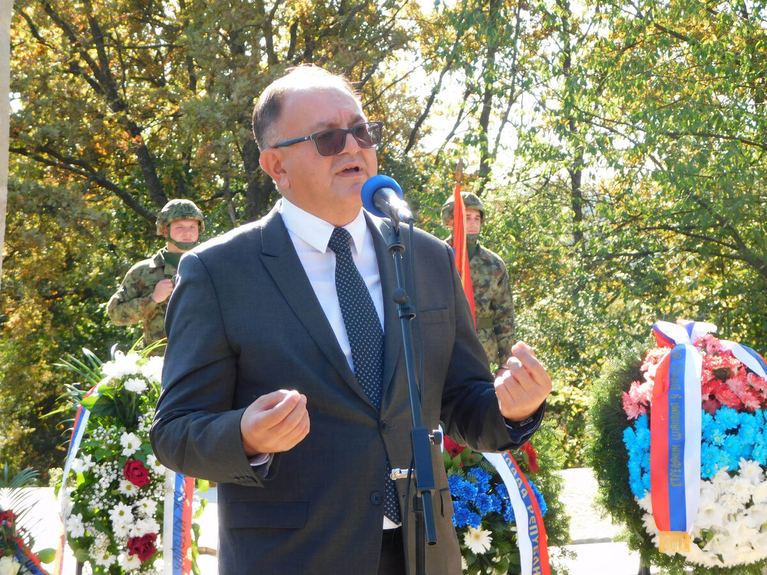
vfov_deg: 14.9
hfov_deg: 19.8
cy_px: 288
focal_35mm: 99
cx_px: 384
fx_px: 2194
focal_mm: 17.6
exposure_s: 1/100
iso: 125
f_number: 4.6
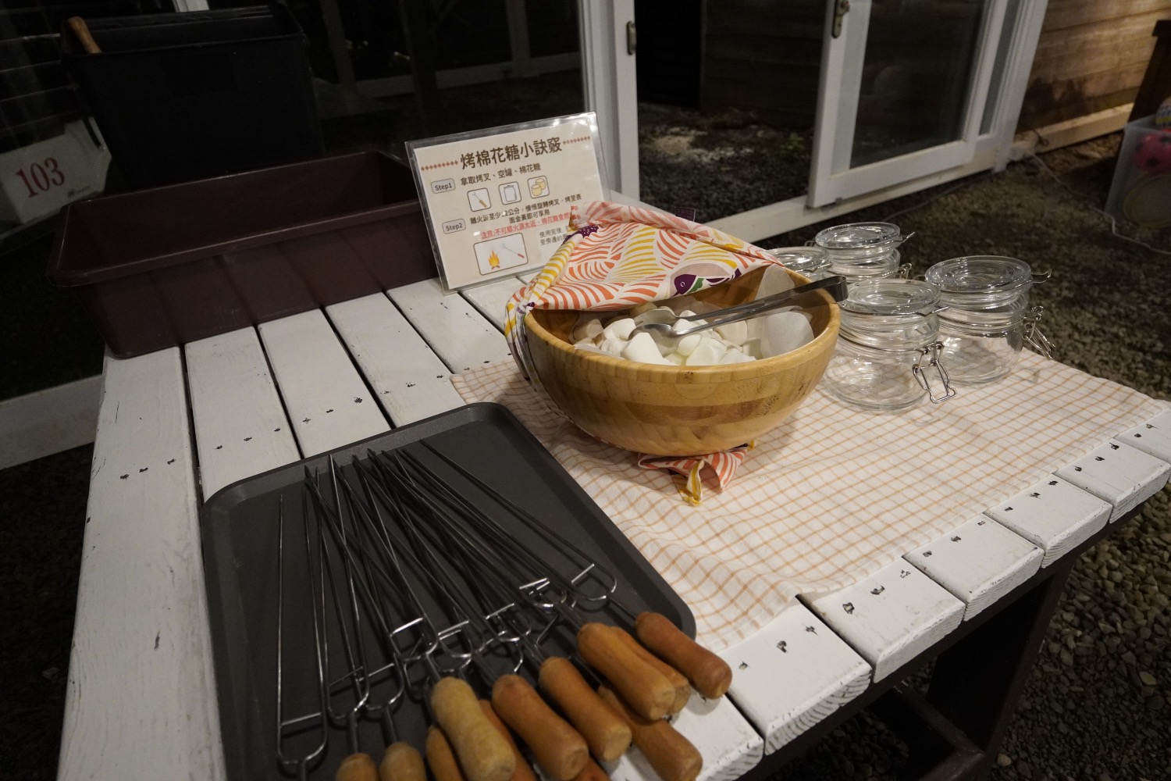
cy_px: 390
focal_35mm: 22
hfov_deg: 77.3
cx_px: 586
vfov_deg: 56.1
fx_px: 732
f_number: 4
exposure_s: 1/160
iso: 3200
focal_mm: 15
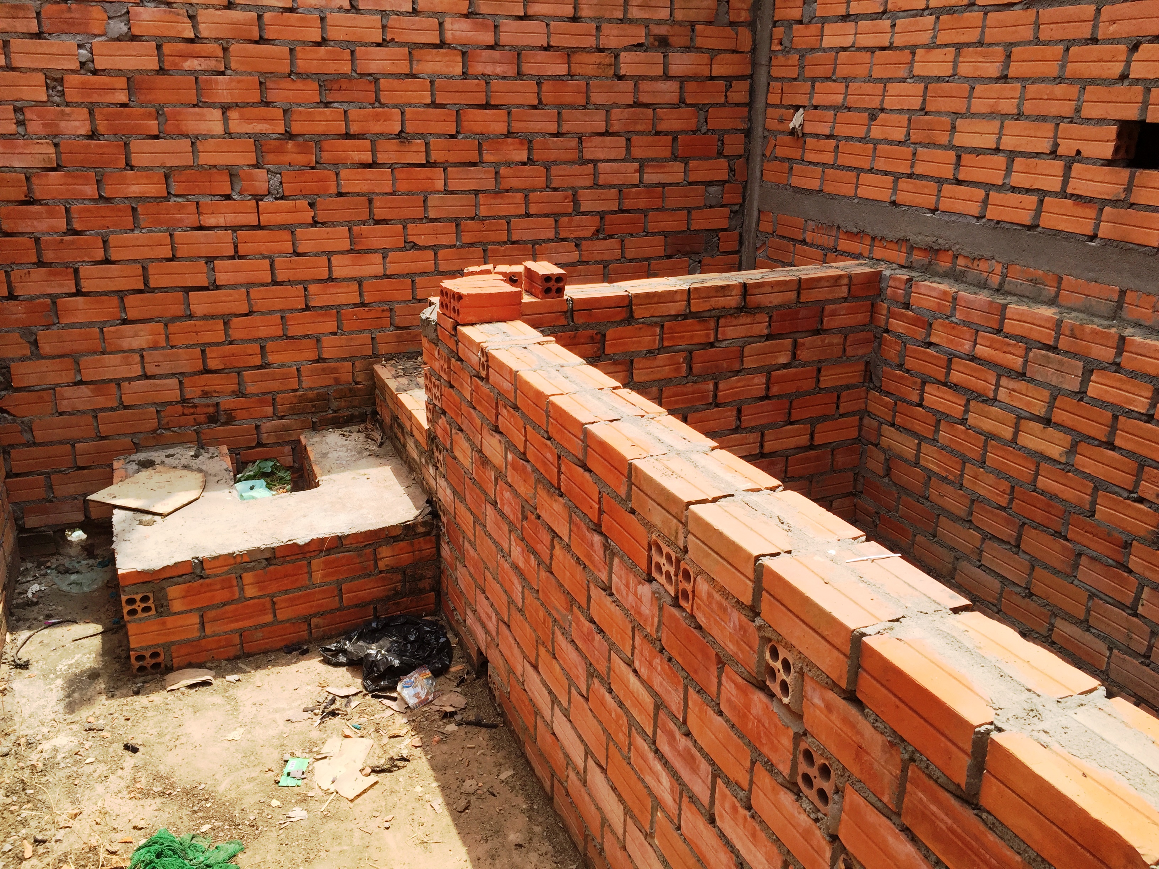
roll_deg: -2.2
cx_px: 580
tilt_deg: -20.9
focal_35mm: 29
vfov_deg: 48.2
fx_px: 971
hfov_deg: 61.7
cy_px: 434
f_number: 2.2
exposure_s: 1/1412
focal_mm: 4.15
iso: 32
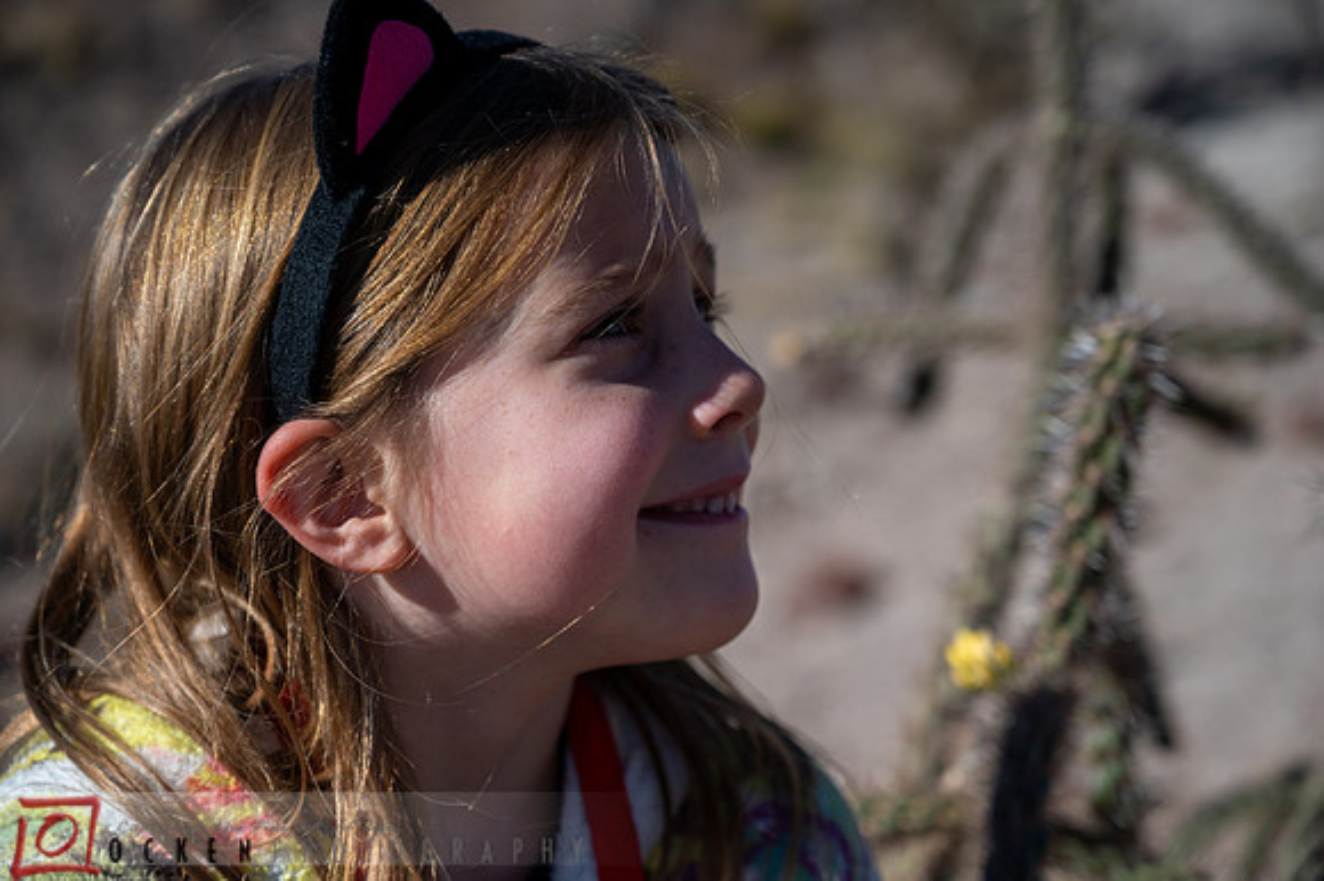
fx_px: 2573
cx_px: 662
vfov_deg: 19.4
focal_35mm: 70
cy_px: 440
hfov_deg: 28.9
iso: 200
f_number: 4
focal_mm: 70
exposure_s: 1/8000
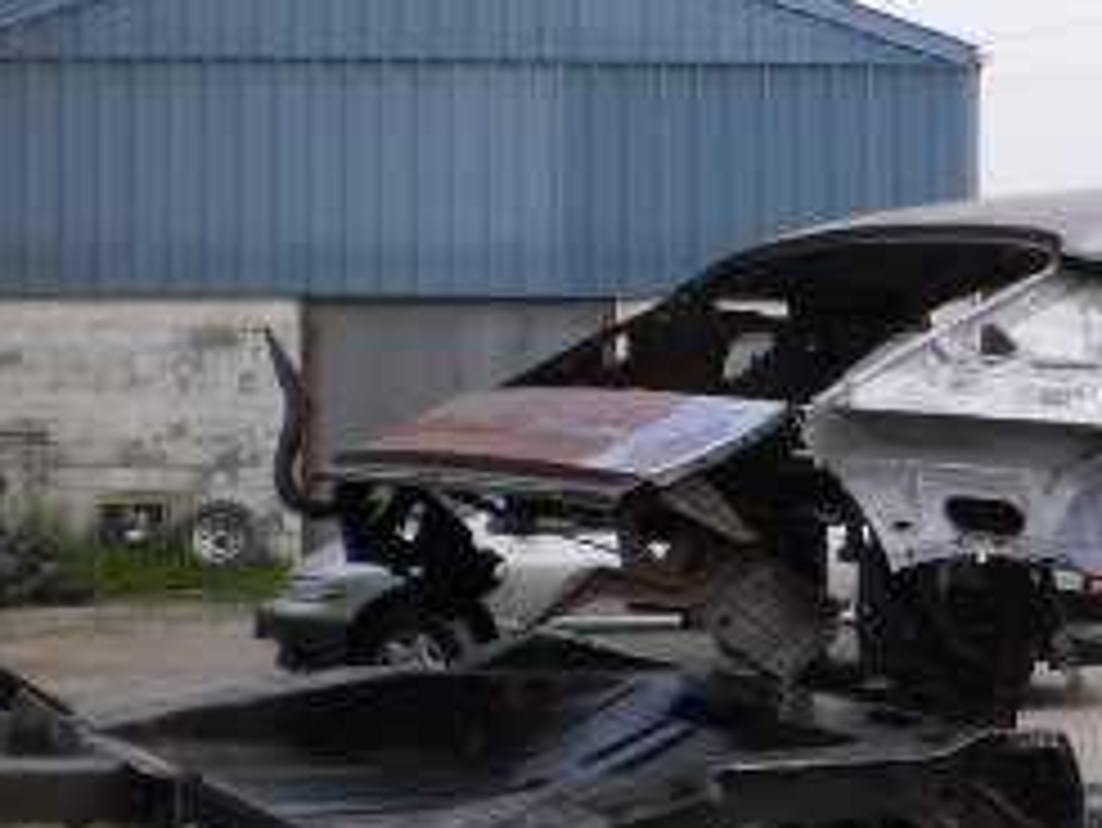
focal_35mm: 94
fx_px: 2994
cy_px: 423
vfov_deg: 15.7
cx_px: 1210
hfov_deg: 19.9
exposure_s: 1/640
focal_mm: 6.3
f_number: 3.1
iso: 100
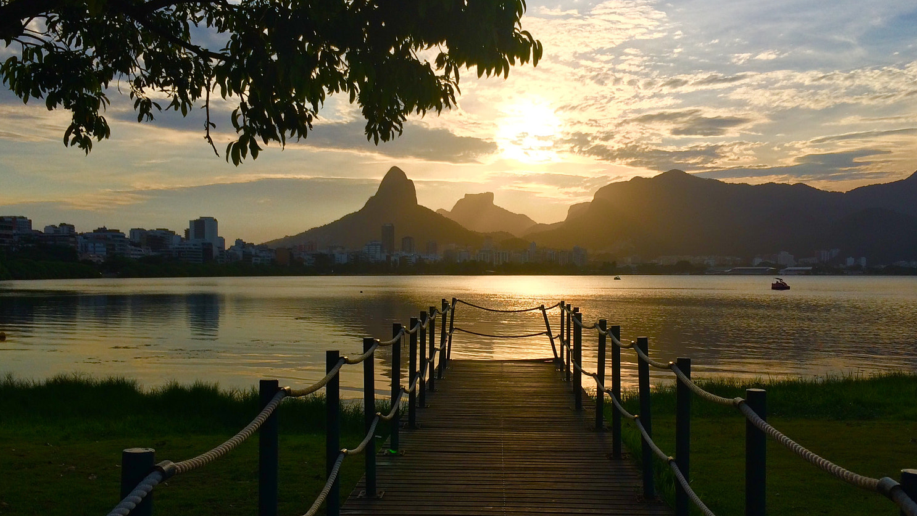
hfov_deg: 58.0
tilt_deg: -2.8
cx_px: 458
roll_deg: +0.8
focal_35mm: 34
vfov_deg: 34.6
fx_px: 827
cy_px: 307
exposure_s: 1/3425
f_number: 2.2
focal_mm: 4.15
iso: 32
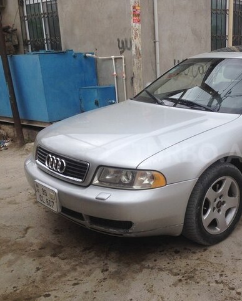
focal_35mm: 44
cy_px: 153
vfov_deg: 42.0
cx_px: 196
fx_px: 394
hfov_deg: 33.1
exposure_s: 1/224
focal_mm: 4.12
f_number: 2.4
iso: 50
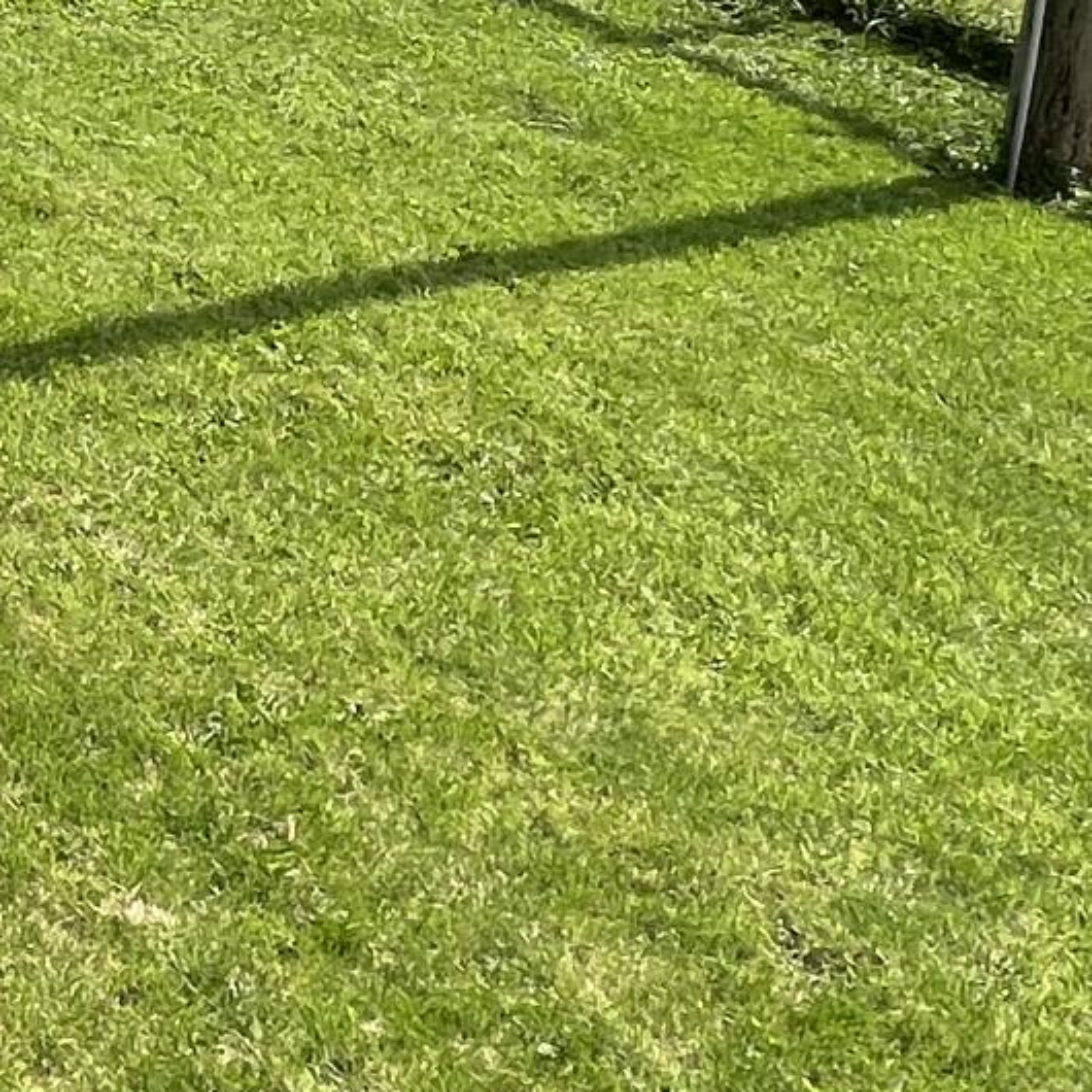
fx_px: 2320
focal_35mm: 65
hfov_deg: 20.0
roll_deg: +0.1
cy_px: -220
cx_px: -824
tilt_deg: -11.1
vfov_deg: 24.1
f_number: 1.8
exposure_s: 1/1024
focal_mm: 1.57
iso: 32
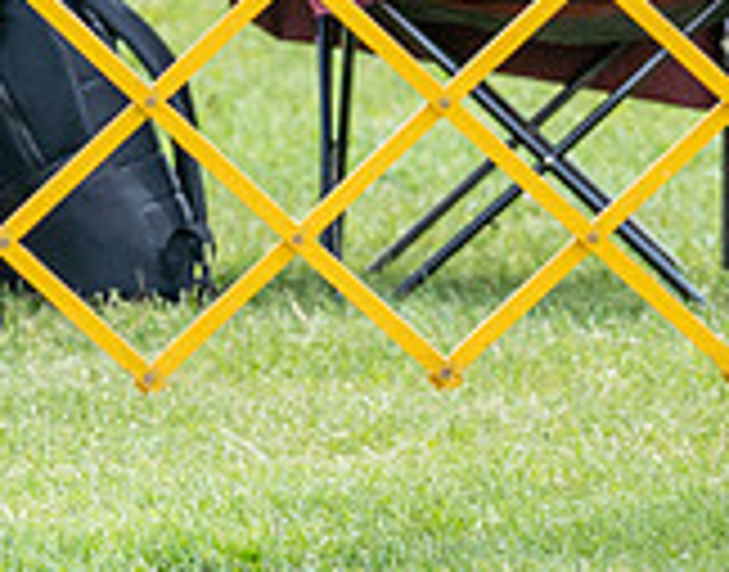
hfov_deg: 2.6
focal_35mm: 735
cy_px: -106
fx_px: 15735
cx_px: 1103
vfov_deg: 2.1
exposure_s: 1/1000
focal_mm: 162
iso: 640
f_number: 5
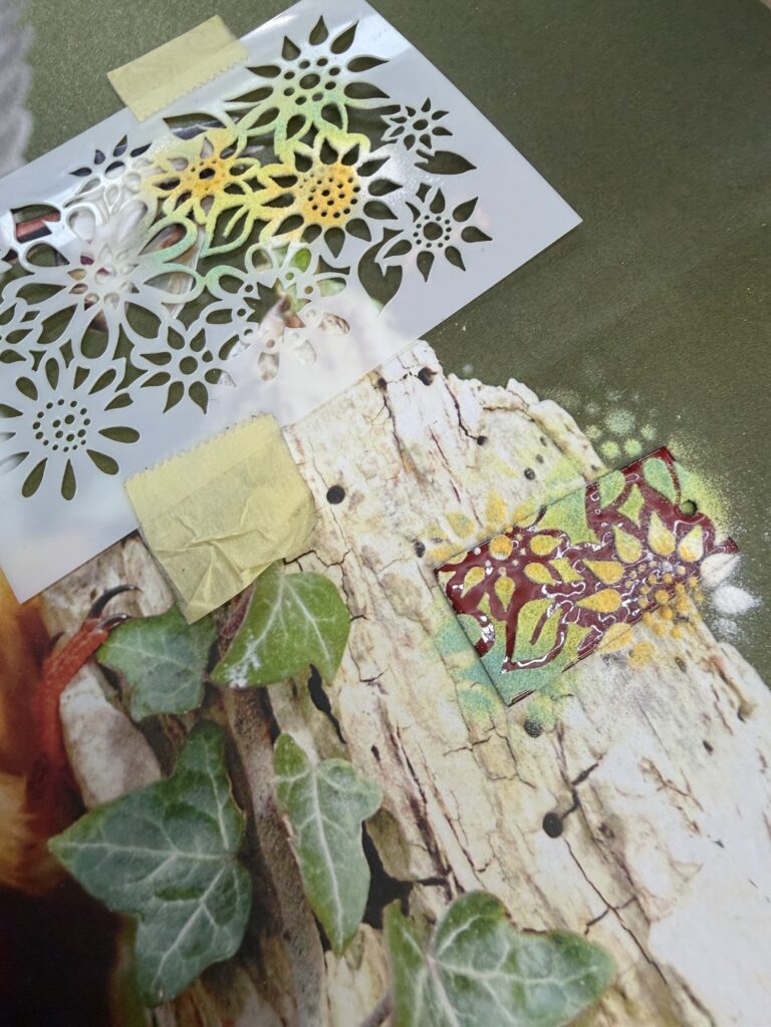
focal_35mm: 26
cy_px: 514
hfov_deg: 53.1
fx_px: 772
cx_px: 386
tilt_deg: -67.3
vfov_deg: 67.3
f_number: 2.2
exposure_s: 1/100
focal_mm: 2.22
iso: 160
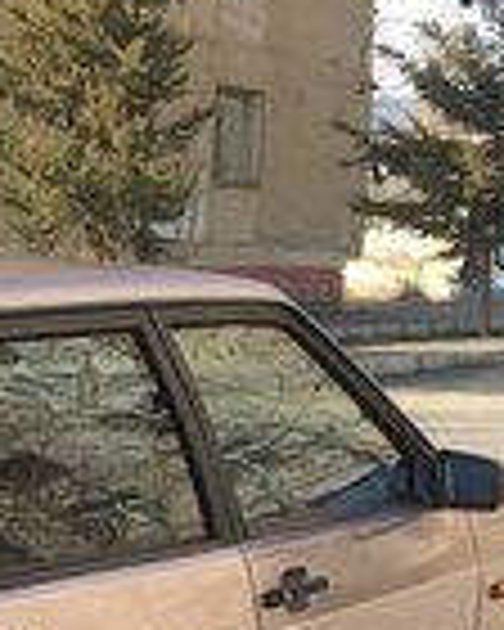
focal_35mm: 100
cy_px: 868
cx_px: 32
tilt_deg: -17.1
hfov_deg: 15.2
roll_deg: -1.1
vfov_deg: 17.7
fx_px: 1865
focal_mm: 4.15
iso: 32
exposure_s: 1/408
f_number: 2.2
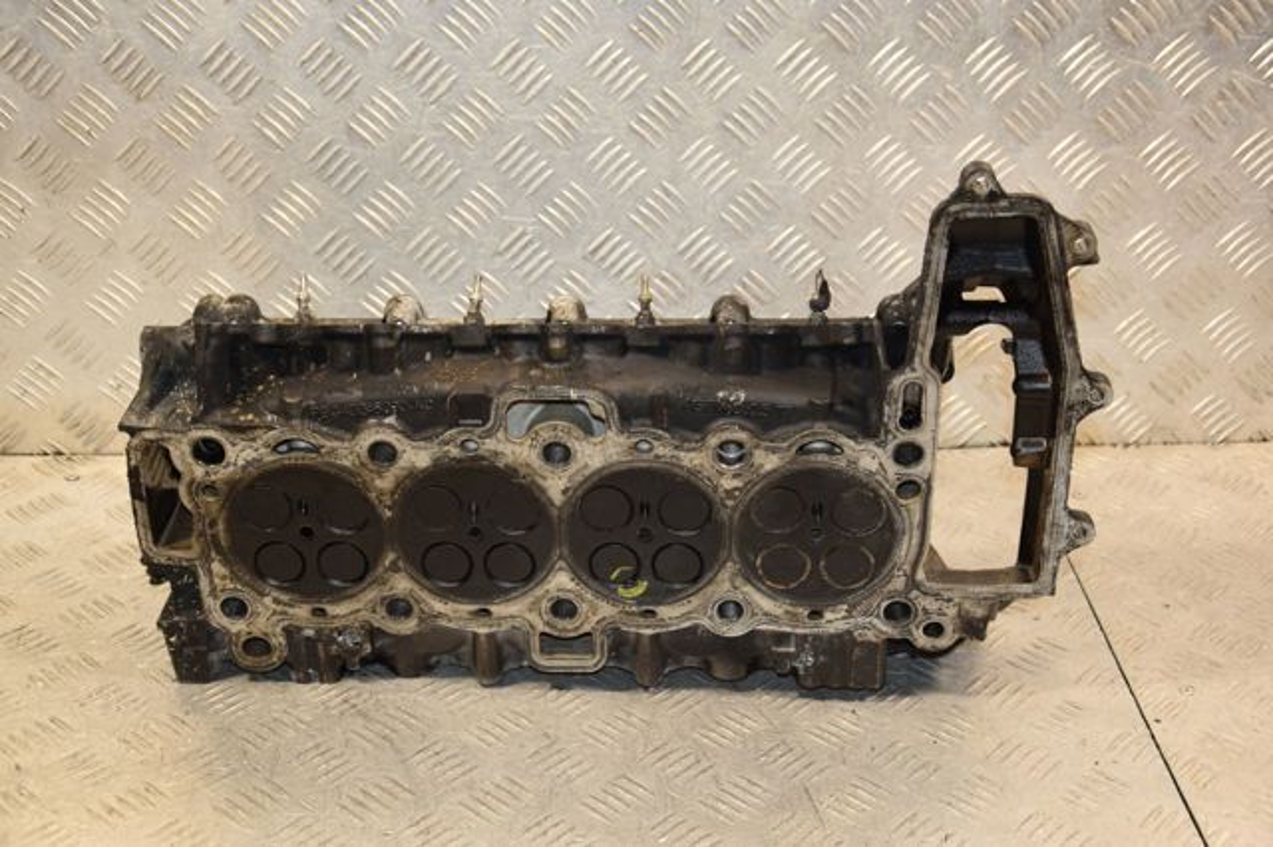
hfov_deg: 38.9
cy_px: 424
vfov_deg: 26.5
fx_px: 1802
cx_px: 636
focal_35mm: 51
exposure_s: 1/160
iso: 800
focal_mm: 34
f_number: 5
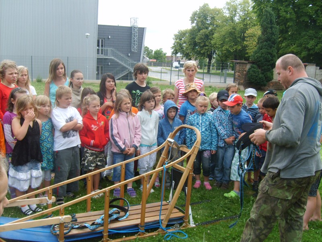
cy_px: 121
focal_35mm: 35
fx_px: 326
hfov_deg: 52.6
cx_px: 161
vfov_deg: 40.7
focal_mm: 5.8
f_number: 2.8
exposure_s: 1/350
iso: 50
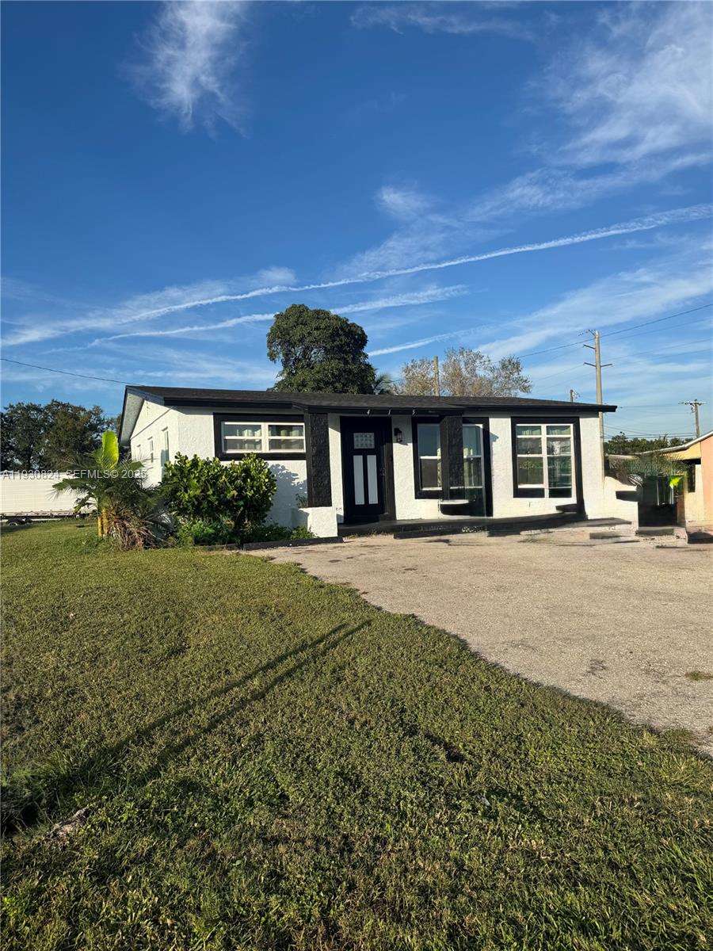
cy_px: 476
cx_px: 356
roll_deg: +2.3
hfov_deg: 56.8
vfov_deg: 71.6
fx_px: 659
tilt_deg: +0.1
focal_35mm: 24
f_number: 1.78
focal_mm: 6.76
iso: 80
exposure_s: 1/4310
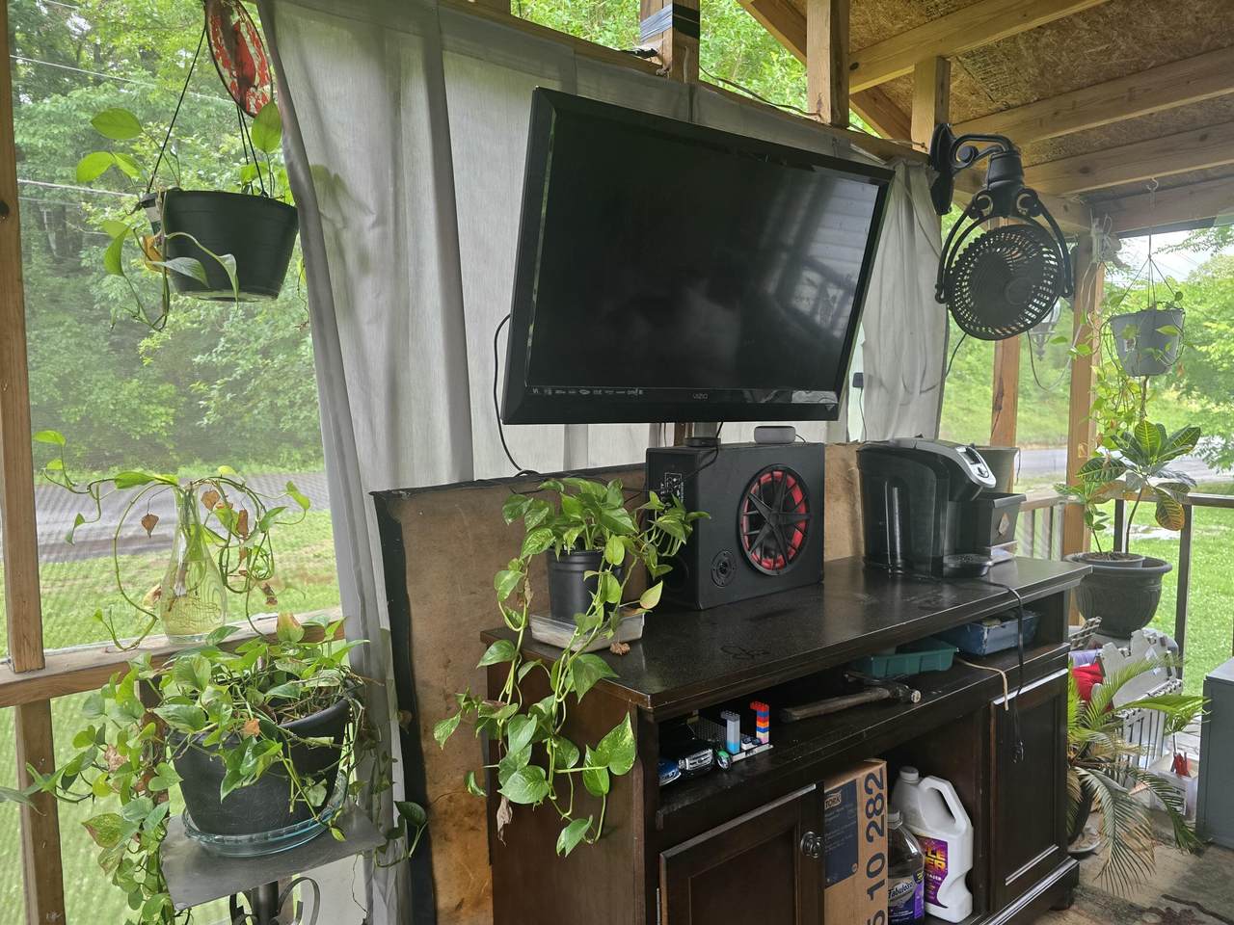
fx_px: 820
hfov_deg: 73.9
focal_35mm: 23
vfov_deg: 58.9
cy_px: 462
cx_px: 617
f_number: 1.7
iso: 125
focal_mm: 6.3
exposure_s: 1/180
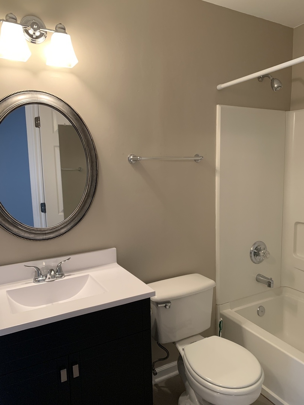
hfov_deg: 53.1
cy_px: 202
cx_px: 152
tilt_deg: -6.6
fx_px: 304
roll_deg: +1.2
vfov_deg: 67.3
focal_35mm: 26
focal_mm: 4.25
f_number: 1.8
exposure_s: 1/60
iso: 250
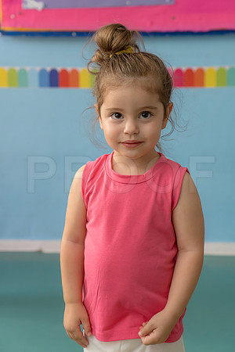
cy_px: 176
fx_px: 666
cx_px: 118
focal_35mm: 68
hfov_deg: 20.0
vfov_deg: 29.7
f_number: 5.6
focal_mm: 68
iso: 1600
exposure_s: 1/160
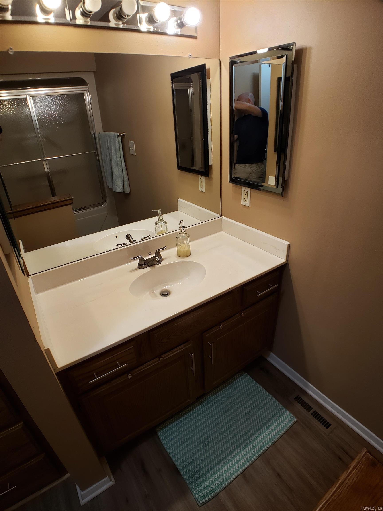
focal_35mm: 26
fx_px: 384
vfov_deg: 67.3
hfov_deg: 53.1
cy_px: 256
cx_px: 192
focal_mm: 4.3
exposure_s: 1/50
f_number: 2.4
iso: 100
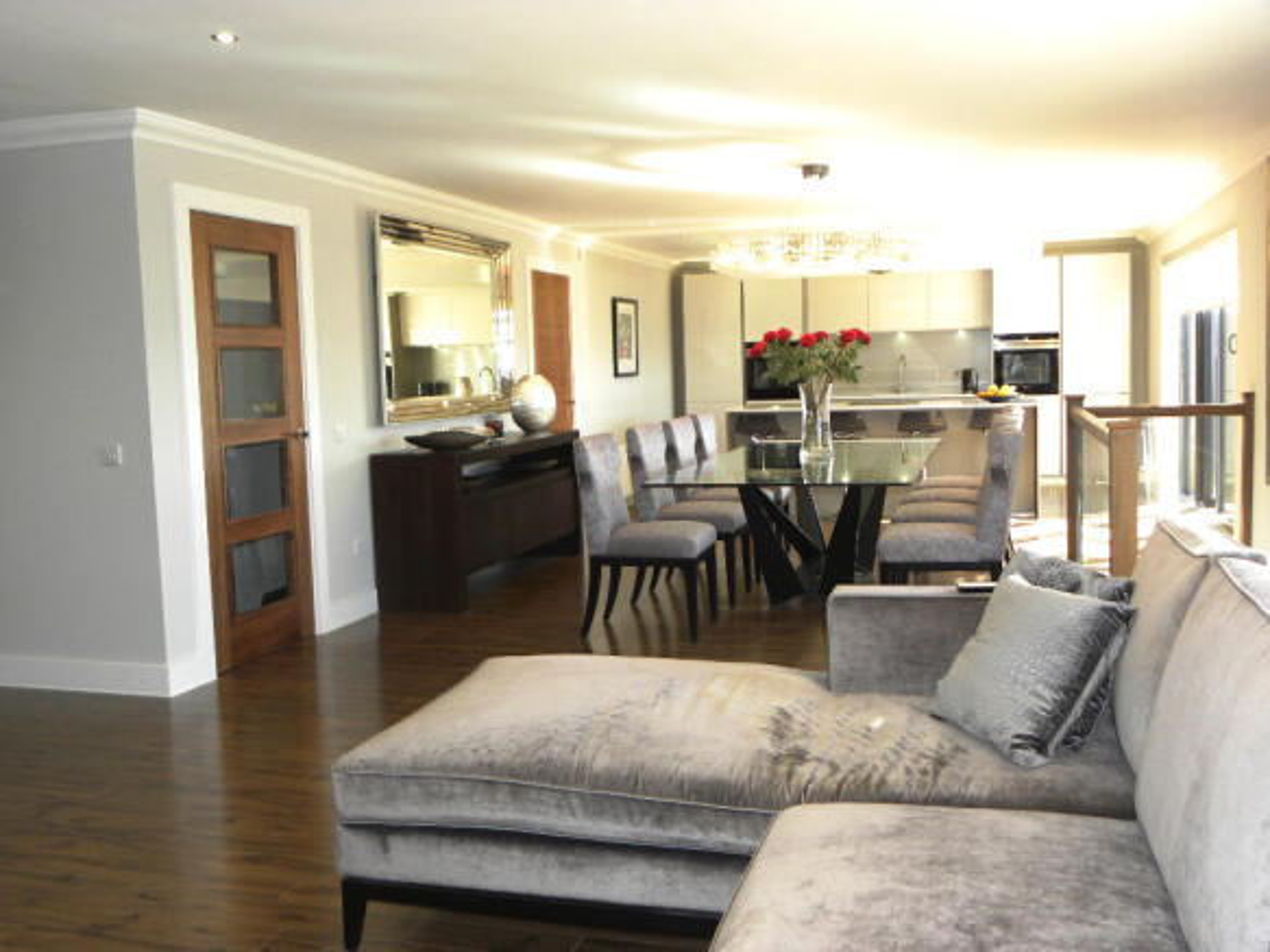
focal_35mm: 33
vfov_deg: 42.9
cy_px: 476
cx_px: 635
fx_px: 1210
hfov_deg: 55.4
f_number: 2.8
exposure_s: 1/70.2
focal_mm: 5.9
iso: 152
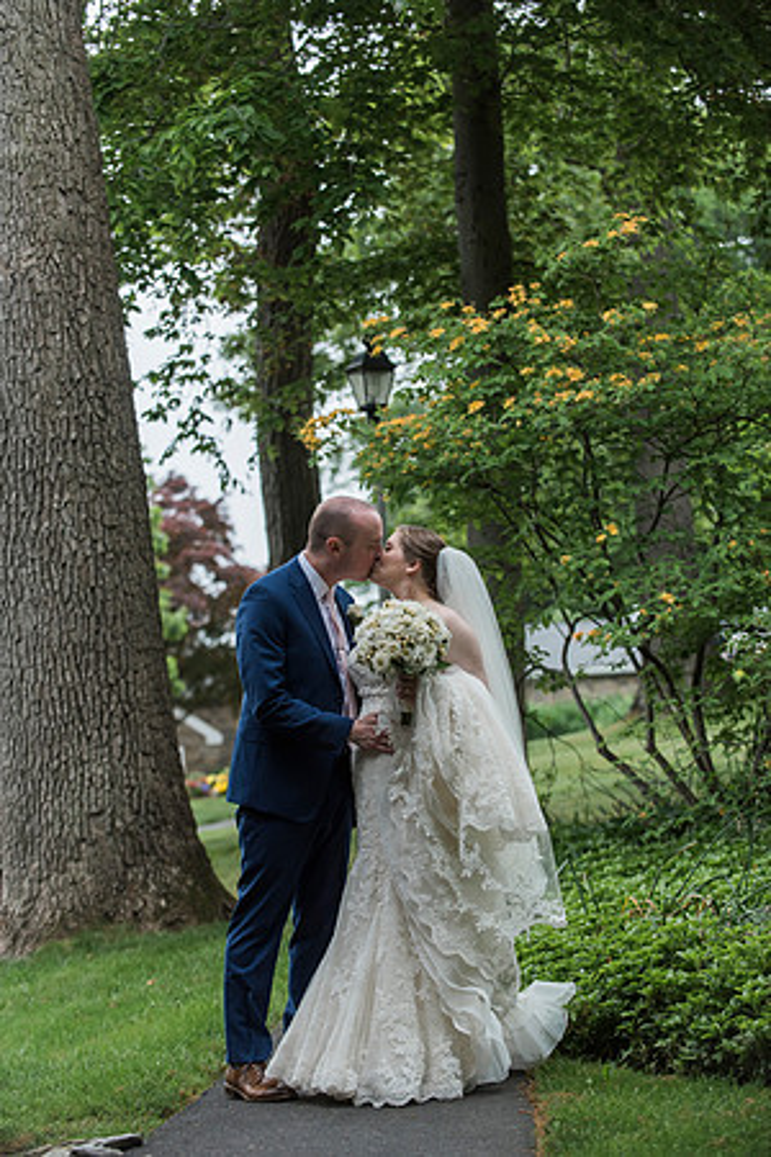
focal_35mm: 90
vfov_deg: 22.6
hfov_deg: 15.2
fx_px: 2891
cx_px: 386
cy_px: 578
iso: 500
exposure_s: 1/800
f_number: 3.5
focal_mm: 90
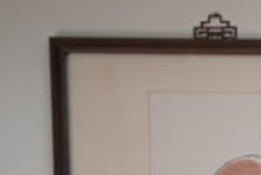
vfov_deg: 5.0
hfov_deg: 7.5
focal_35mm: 261
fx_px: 1894
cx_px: 557
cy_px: 542
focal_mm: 40
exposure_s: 1/160
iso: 500
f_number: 4
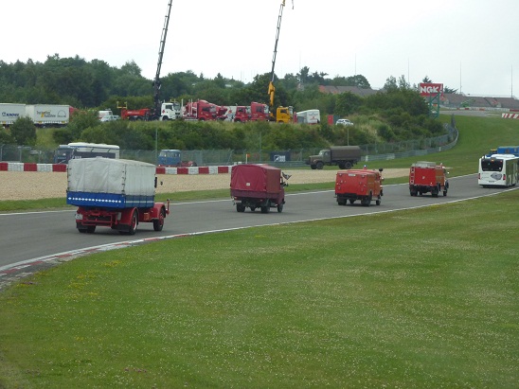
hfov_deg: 14.4
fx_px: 2054
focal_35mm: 137
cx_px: 260
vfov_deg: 10.8
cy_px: 194
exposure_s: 1/400
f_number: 4.5
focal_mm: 22.5
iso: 250
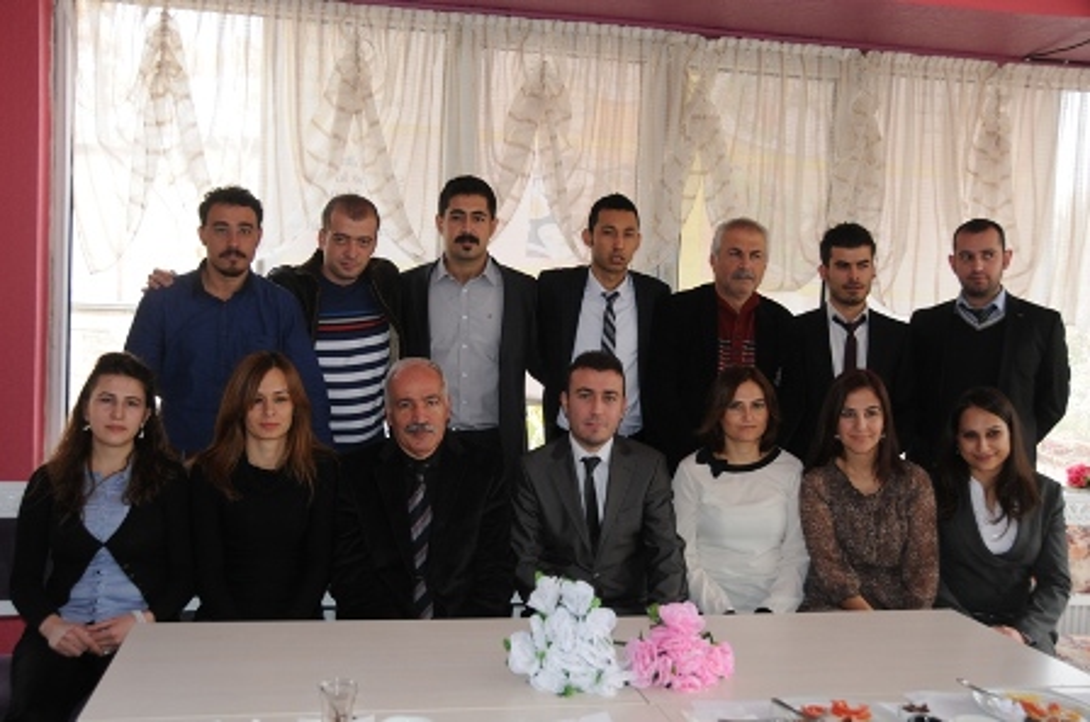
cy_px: 361
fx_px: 997
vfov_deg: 39.8
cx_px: 545
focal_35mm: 33
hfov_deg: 57.3
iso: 200
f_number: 3.8
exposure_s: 1/60
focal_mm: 22
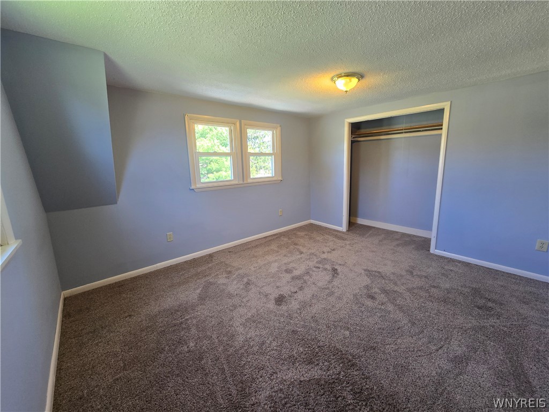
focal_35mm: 13
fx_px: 206
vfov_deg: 89.9
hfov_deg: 106.2
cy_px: 206
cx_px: 274
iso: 125
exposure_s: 1/60
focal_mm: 2.2
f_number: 2.2
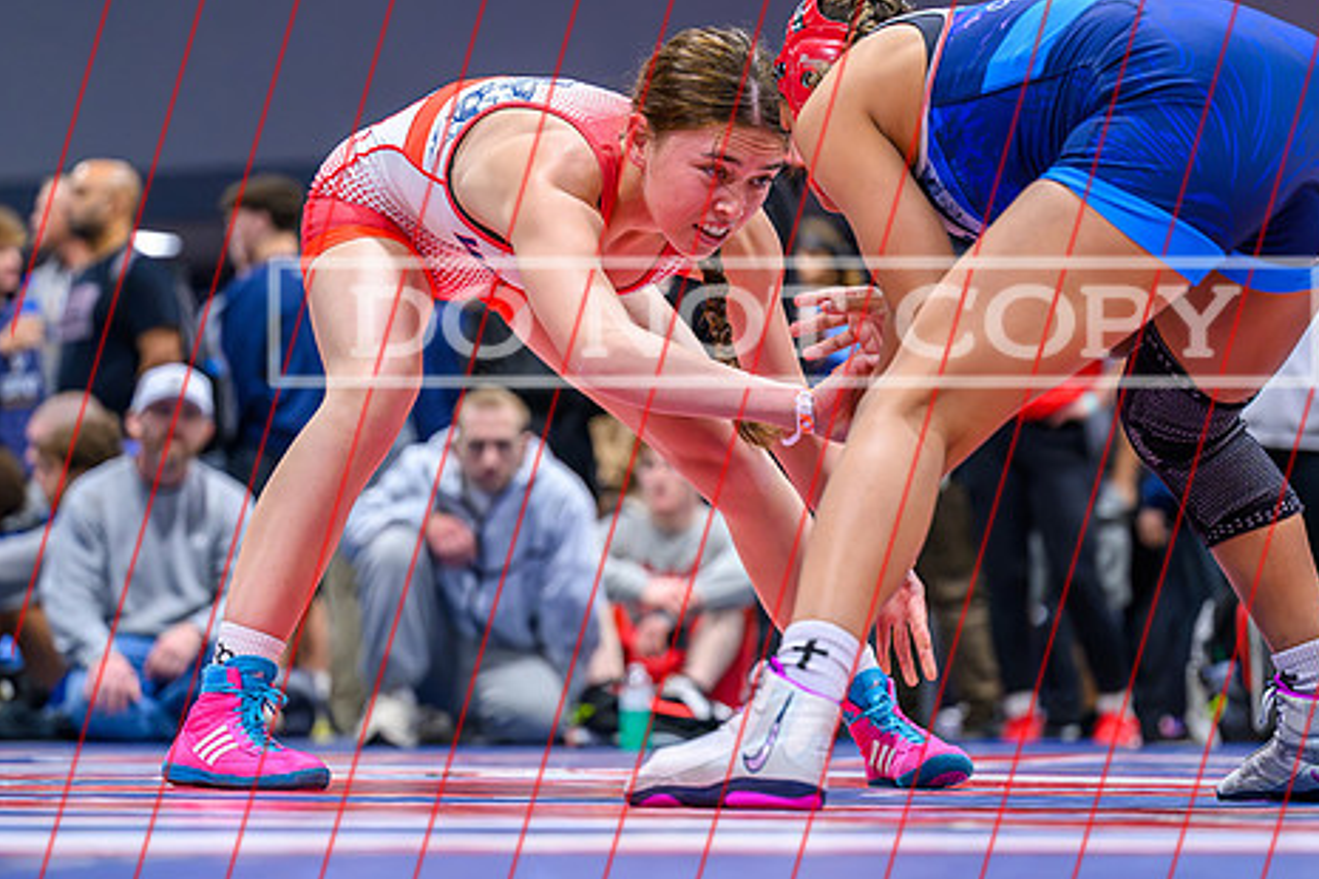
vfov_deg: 10.0
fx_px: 5019
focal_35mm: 137
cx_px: 636
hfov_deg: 15.0
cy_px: 449
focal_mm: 86
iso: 3200
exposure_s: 1/800
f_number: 2.8
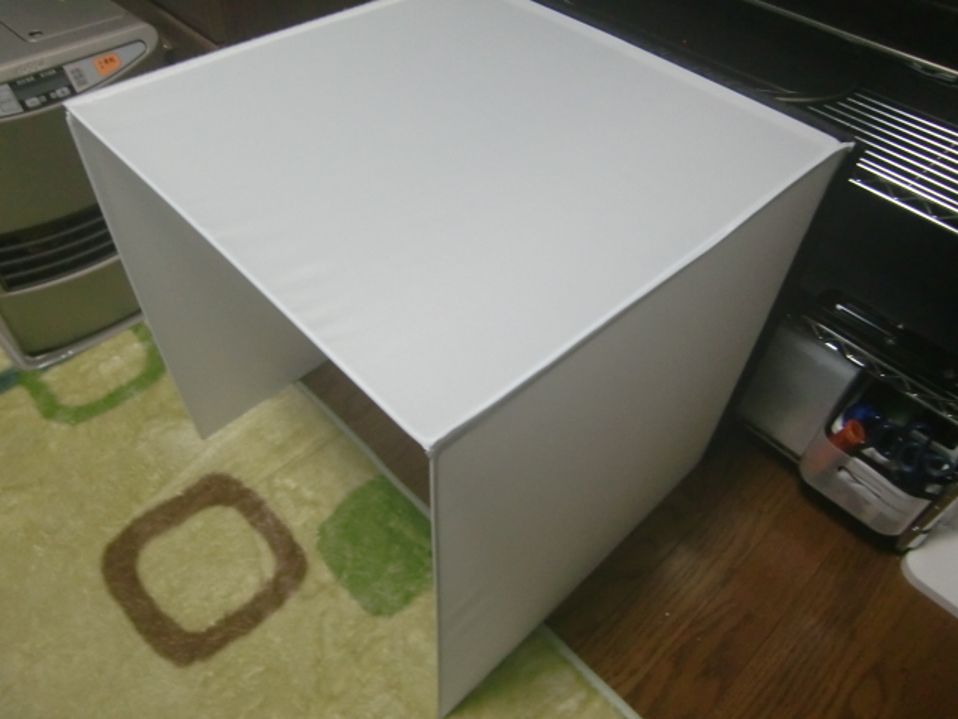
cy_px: 360
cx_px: 479
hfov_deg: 63.4
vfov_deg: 49.7
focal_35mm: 28
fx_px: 775
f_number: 2.6
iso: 400
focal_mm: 4.9
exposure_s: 1/60
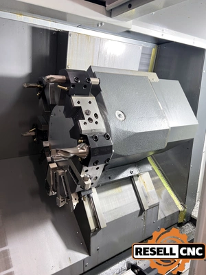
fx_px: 206
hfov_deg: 53.1
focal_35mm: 26
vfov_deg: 67.3
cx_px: 103
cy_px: 138
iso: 64
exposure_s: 1/121
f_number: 1.5
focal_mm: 5.7
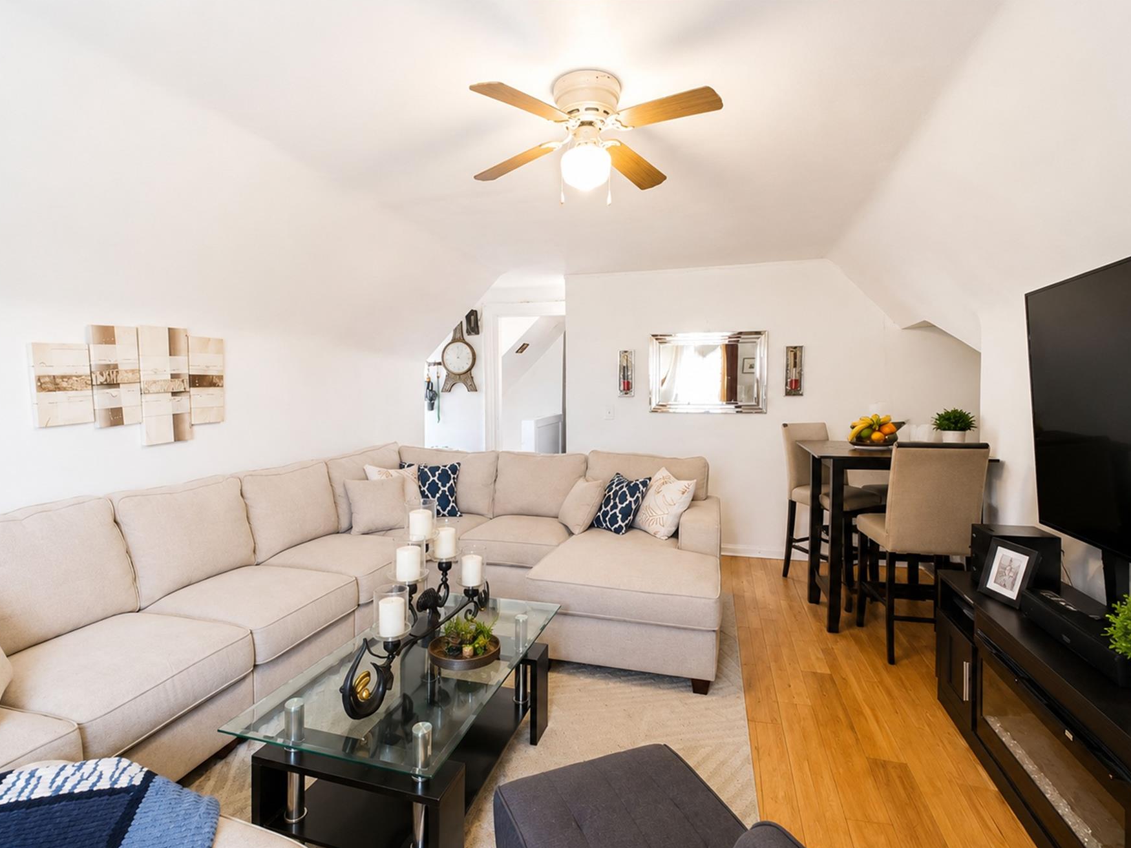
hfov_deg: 87.6
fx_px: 588
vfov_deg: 71.6
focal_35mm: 18
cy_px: 437
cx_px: 528
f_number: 5.6
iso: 2000
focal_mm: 10.4
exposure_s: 1/40
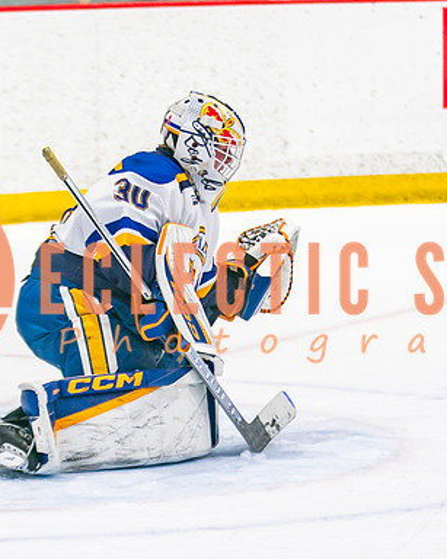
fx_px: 5658
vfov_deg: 5.7
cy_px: 308
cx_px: 162
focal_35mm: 342
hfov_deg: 4.5
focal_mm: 100
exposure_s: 1/640
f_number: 2.8
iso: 400
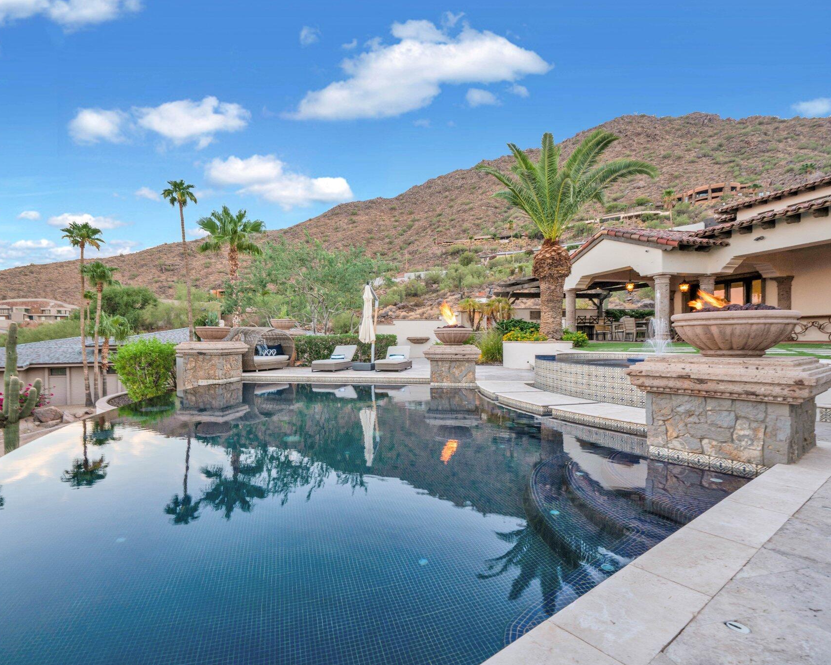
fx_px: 418
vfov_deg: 77.0
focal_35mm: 17
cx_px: 387
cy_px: 334
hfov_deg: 89.5
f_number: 10
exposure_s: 1/8
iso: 200
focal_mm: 15
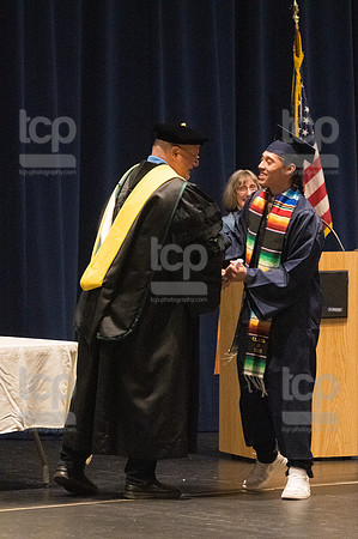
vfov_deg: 8.6
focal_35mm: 240
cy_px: 270
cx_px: 179
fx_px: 3588
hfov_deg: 5.7
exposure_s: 1/250
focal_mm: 160
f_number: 4.5
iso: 8000
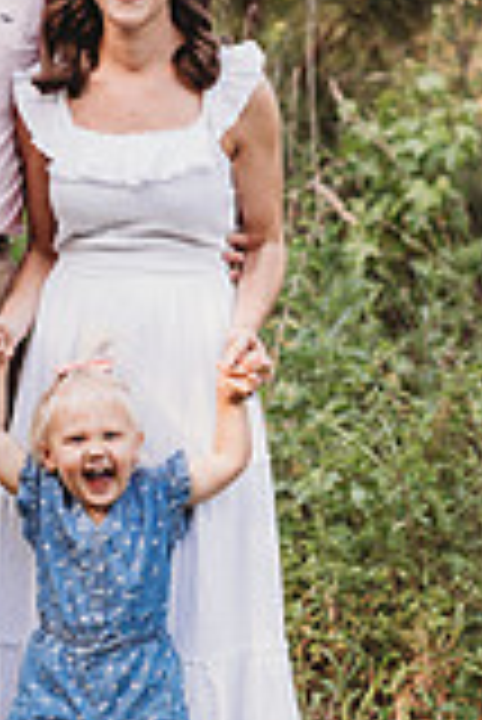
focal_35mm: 239
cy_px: 256
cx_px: 99
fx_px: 4789
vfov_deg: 8.6
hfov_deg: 5.8
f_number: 2.2
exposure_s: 1/250
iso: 100
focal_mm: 85
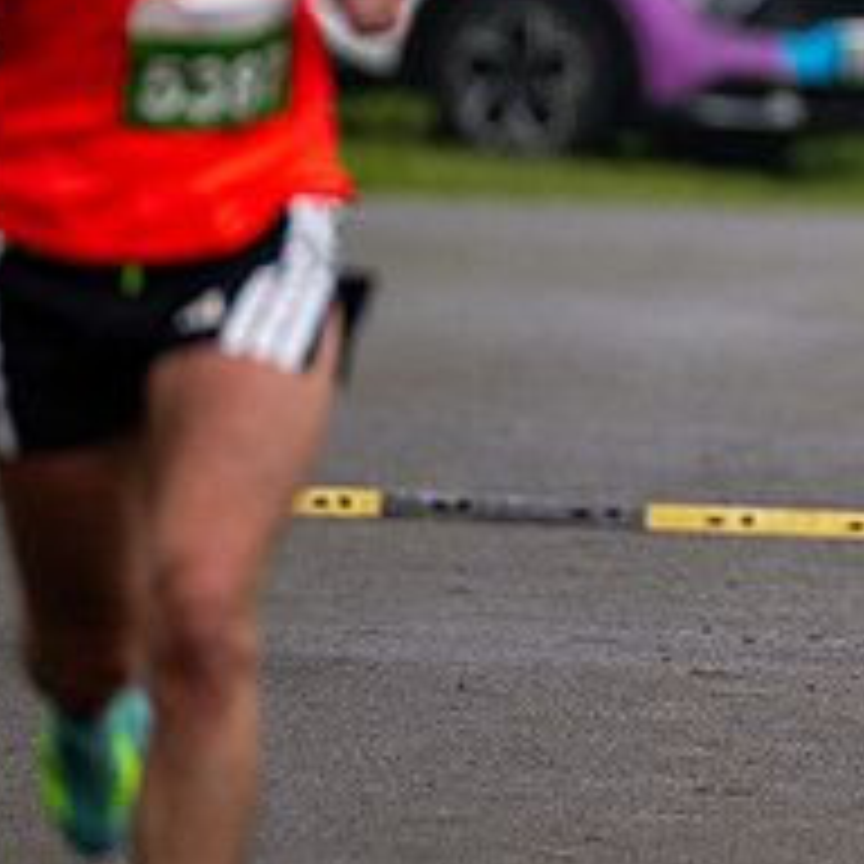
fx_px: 32559
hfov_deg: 1.5
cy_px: 18
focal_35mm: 1153
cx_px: 1238
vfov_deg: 1.5
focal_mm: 300
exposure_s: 1/1600
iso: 320
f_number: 2.8
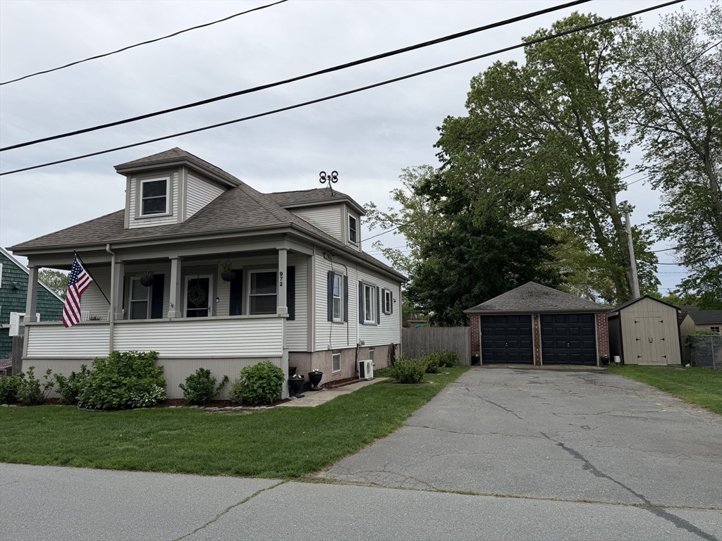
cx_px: 361
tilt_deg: +7.2
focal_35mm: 24
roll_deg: +0.8
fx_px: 501
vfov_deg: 56.8
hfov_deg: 71.6
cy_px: 270
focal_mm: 6.76
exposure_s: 1/3279
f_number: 1.78
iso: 80
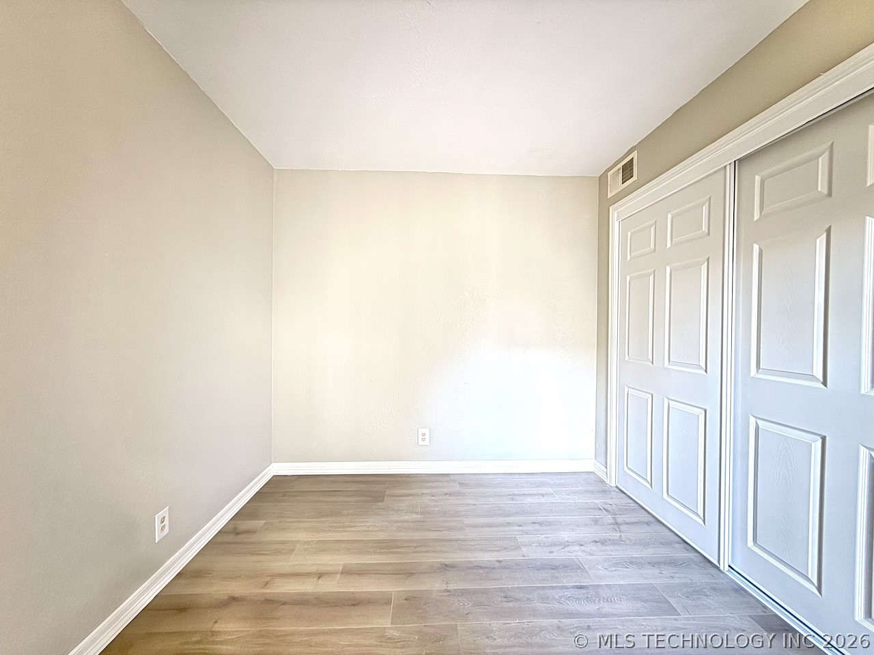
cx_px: 437
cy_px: 328
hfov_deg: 102.1
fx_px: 353
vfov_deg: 85.7
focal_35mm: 14
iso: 800
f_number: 2.2
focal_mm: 2.22
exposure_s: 1/15
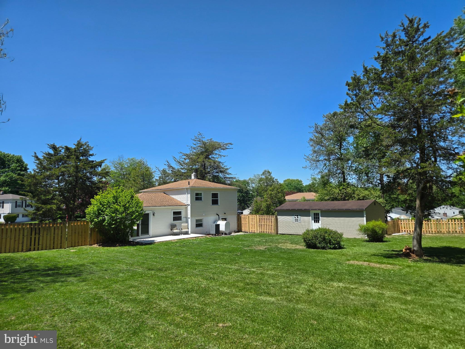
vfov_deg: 58.9
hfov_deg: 73.9
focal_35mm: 23
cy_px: 174
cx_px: 232
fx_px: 309
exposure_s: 1/2921
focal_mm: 5.4
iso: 40
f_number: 1.8
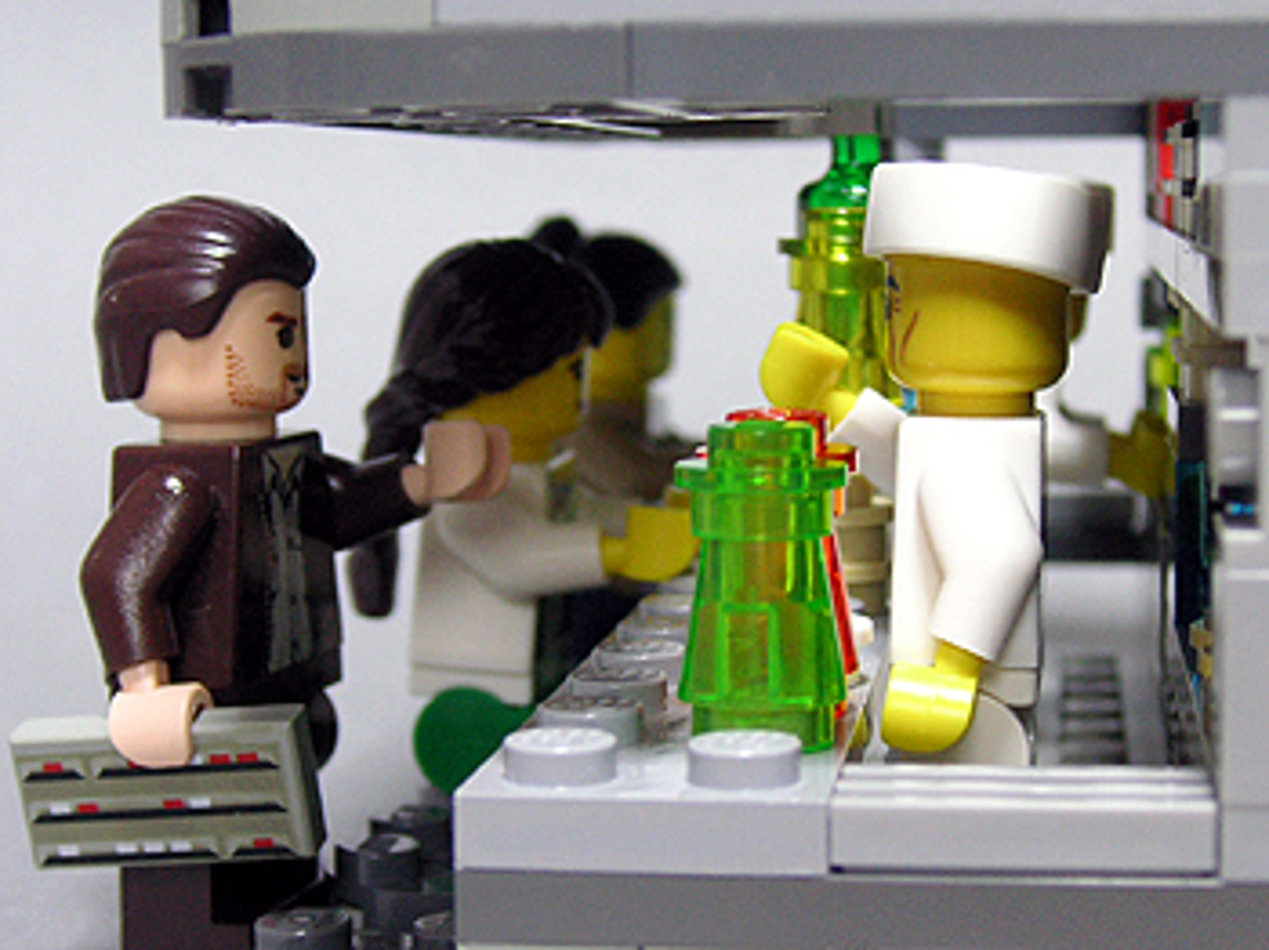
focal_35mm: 53
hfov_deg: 36.2
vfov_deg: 27.5
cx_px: 634
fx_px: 1942
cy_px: 475
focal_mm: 8.9
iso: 100
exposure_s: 1/2
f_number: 3.6
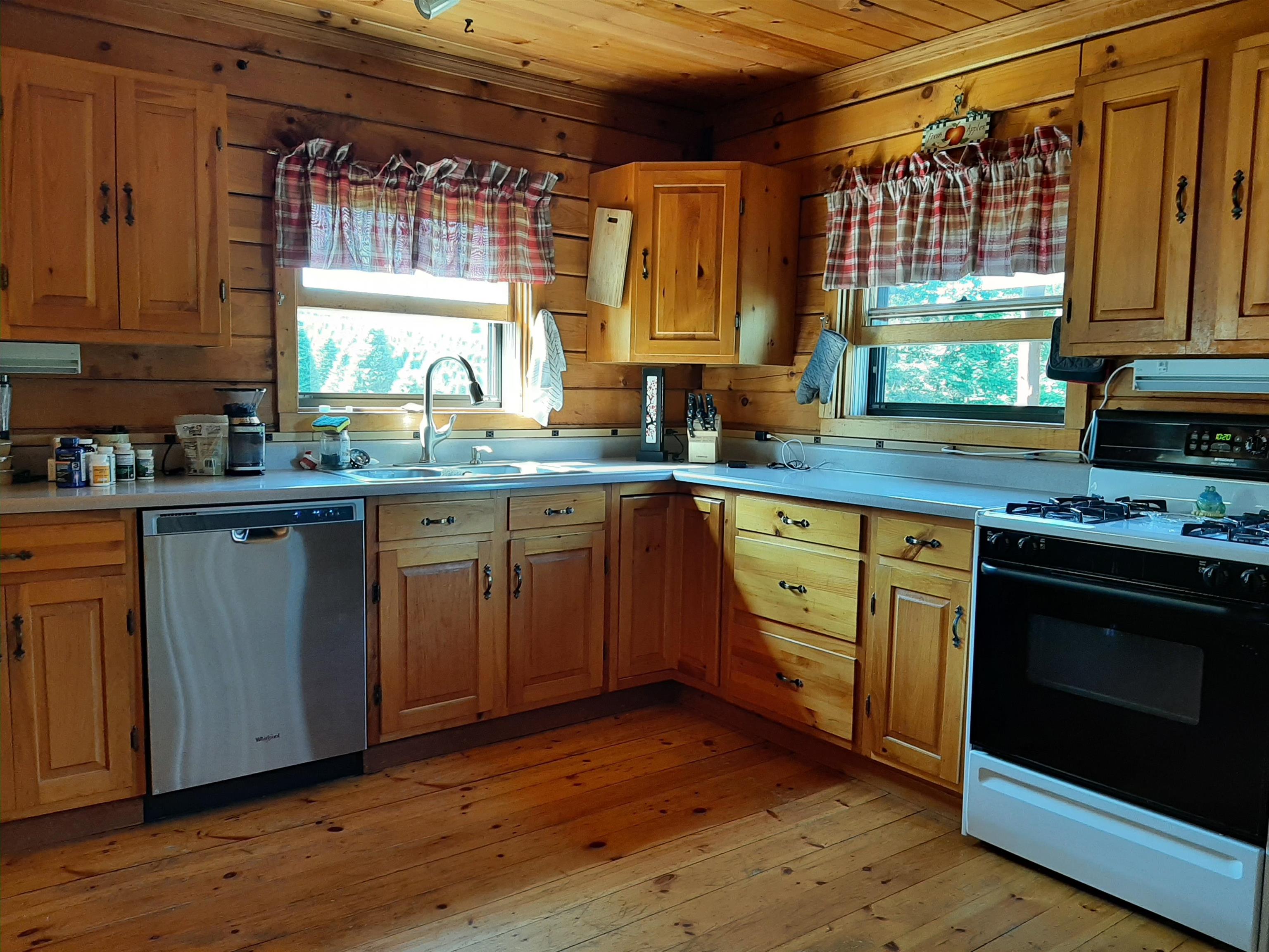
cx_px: 634
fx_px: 953
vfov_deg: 53.1
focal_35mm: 26
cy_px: 476
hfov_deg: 67.3
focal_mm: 3.93
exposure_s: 1/50
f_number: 1.7
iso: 100
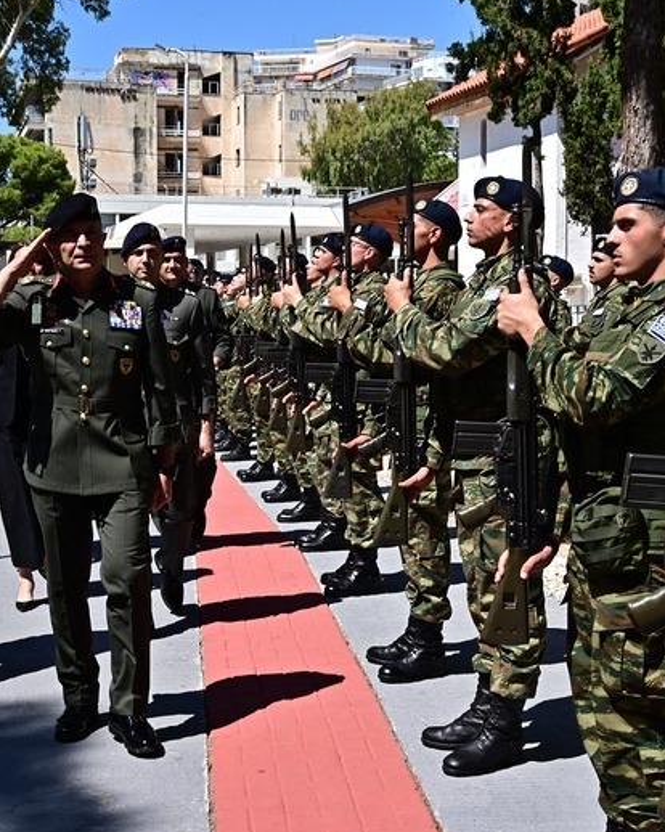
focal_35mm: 58
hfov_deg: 26.2
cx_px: 332
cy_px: 410
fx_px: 1428
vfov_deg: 32.5
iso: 1250
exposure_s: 1/500
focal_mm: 40
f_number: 22
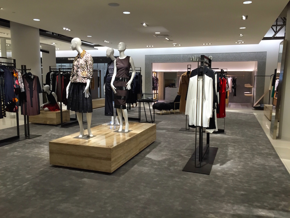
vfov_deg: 48.2
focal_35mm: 29
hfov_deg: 61.7
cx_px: 145
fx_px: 243
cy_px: 109
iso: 32
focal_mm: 4.15
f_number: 2.2
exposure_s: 1/40
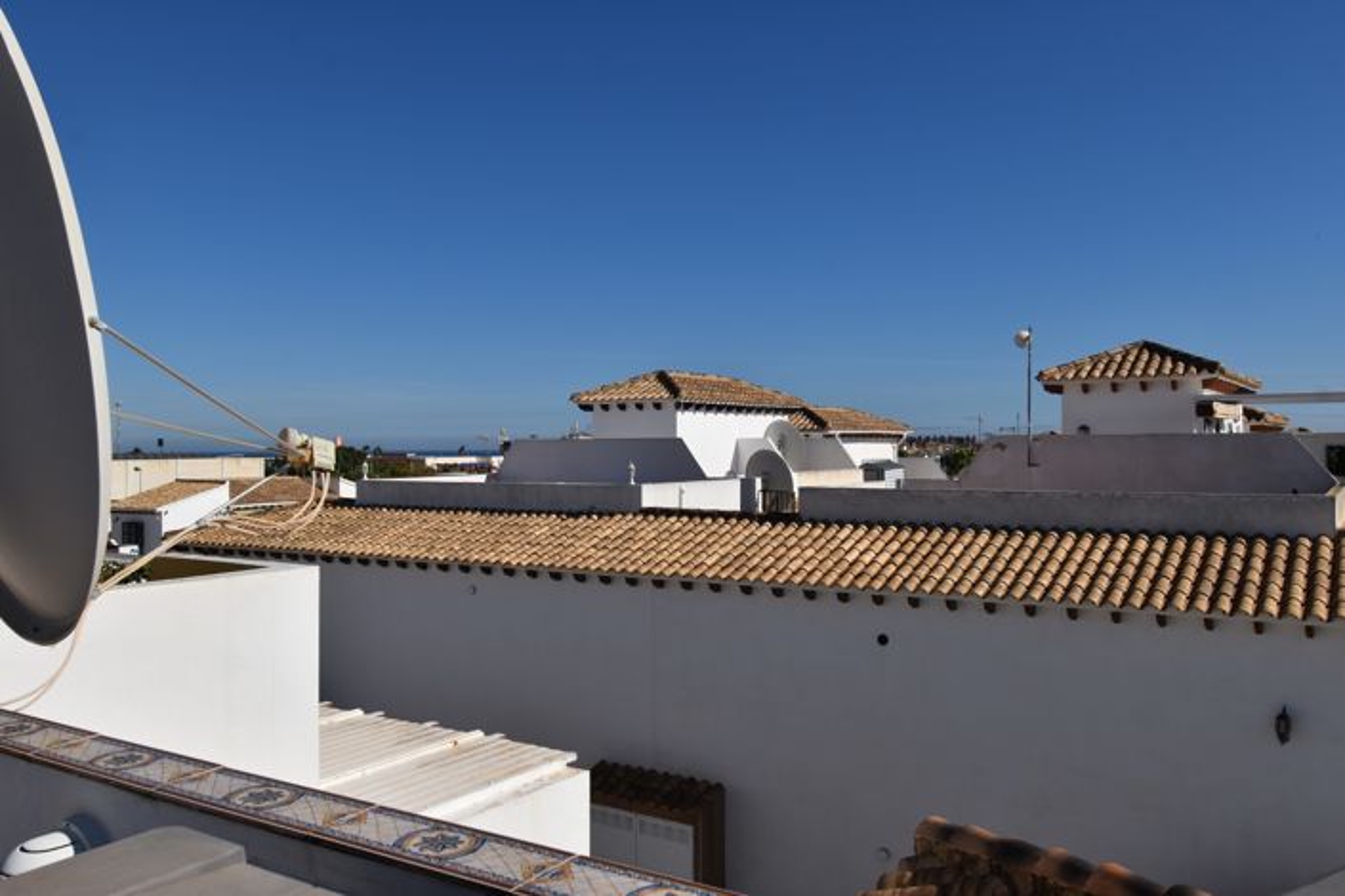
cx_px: 672
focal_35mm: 30
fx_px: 1121
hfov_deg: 61.9
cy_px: 448
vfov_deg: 43.6
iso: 100
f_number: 10
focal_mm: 20
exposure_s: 1/400
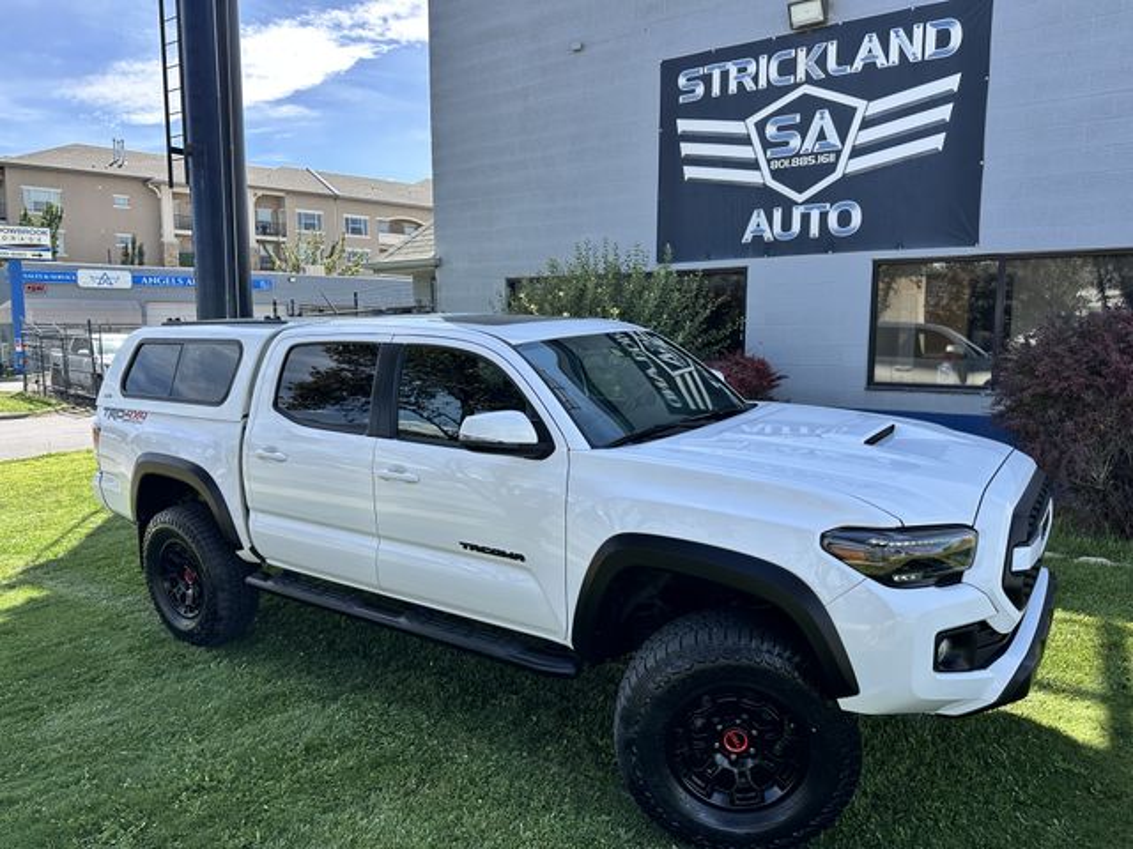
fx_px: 786
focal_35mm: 24
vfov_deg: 56.8
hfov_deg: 71.6
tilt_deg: -7.3
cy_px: 424
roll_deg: -0.1
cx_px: 566
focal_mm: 6.86
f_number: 1.78
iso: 80
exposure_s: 1/1374
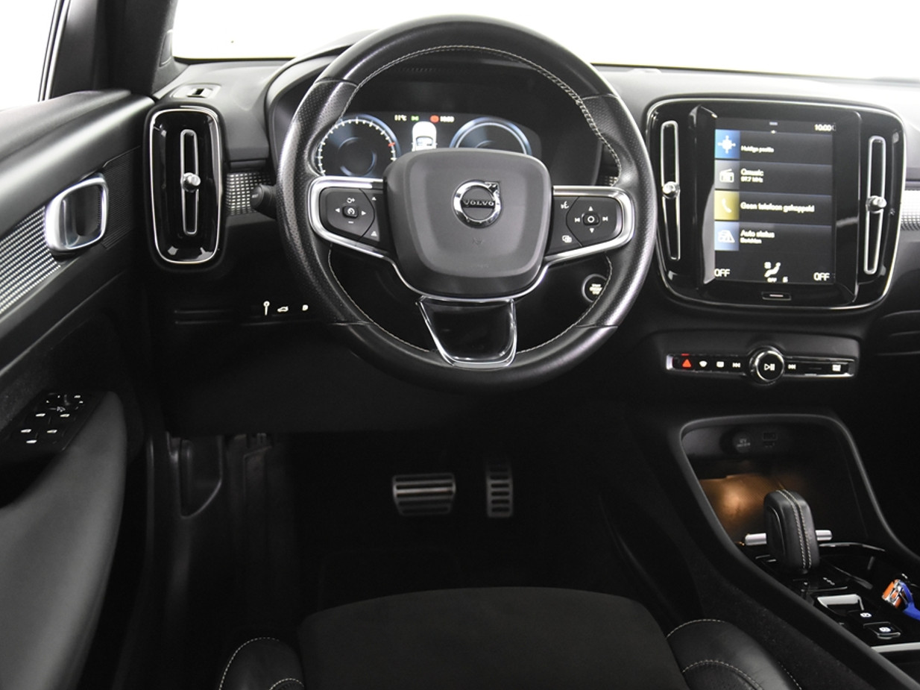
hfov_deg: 51.3
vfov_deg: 39.6
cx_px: 415
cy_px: 346
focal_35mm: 36
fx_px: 957
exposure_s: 1/30
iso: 4500
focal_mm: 22
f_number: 3
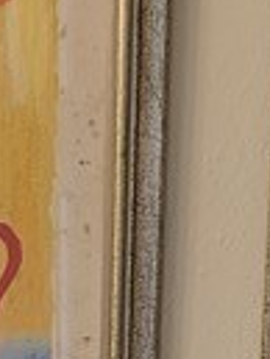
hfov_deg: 8.1
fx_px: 1890
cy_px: 1096
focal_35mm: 182
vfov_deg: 8.8
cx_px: -67
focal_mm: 6.3
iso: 64
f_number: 1.7
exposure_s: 1/120
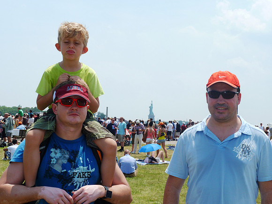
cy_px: 102
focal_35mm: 63
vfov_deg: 23.3
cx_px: 136
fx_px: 495
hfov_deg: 30.7
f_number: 5.6
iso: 100
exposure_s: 1/500
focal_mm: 10.3
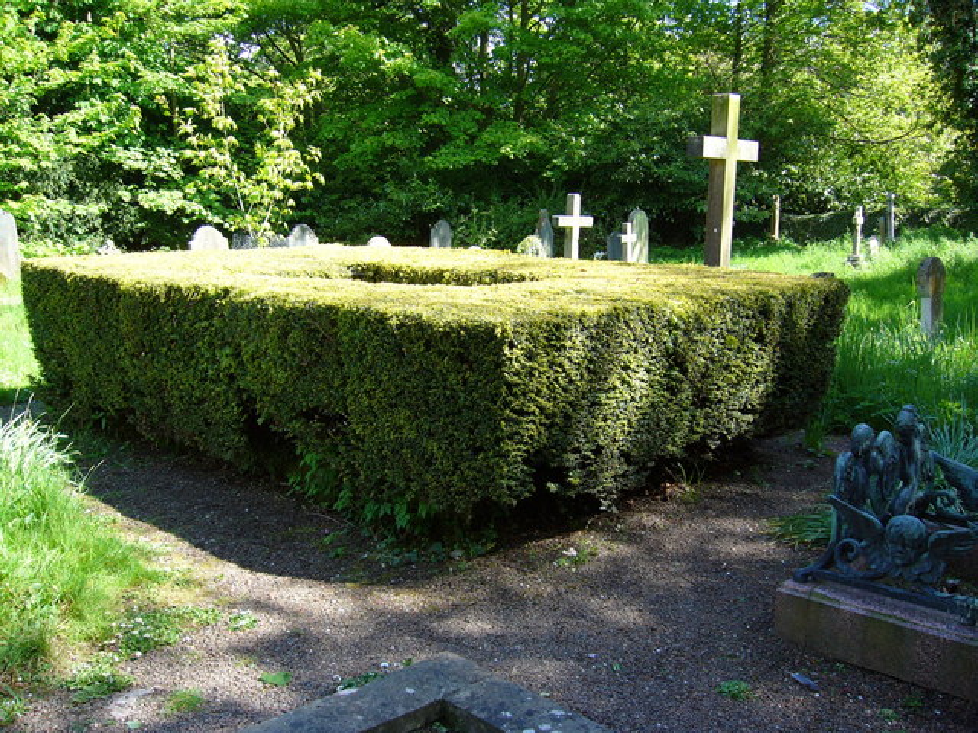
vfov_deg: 40.7
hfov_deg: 52.6
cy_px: 366
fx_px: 989
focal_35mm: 35
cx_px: 489
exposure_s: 1/160
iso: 64
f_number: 2.8
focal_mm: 5.8
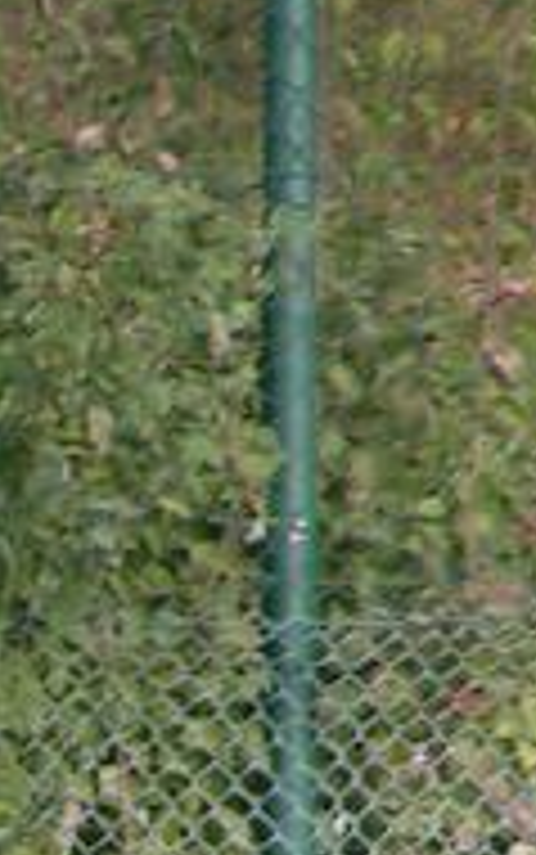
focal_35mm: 1696
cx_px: -586
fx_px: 39580
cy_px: 1287
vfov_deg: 1.2
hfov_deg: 0.8
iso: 125
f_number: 3.5
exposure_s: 1/400
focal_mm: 58
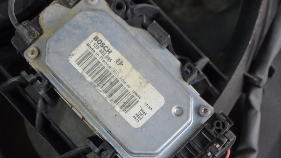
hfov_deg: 24.6
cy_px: 74
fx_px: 645
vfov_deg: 14.0
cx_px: 141
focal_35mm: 87
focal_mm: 55
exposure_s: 1/30
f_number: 5.6
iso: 800
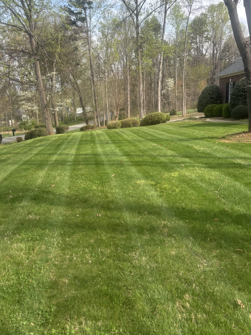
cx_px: 104
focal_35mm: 32
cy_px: 161
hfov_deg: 44.0
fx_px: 309
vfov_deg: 56.8
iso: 50
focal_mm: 5.96
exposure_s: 1/988
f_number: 1.6
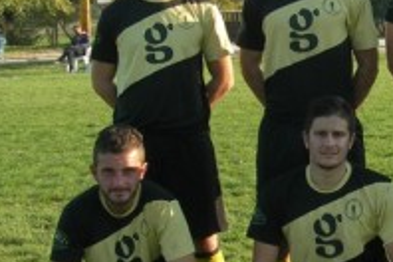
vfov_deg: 9.7
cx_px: 548
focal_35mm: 142
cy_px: 163
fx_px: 1550
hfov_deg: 13.8
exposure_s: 1/166
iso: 50
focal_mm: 8.5
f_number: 4.9
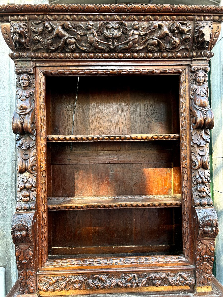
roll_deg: +2.1
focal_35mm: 26
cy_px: 148
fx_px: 223
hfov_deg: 53.1
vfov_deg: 67.3
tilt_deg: +1.7
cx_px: 112
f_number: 1.5
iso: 125
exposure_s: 1/97
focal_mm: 5.7
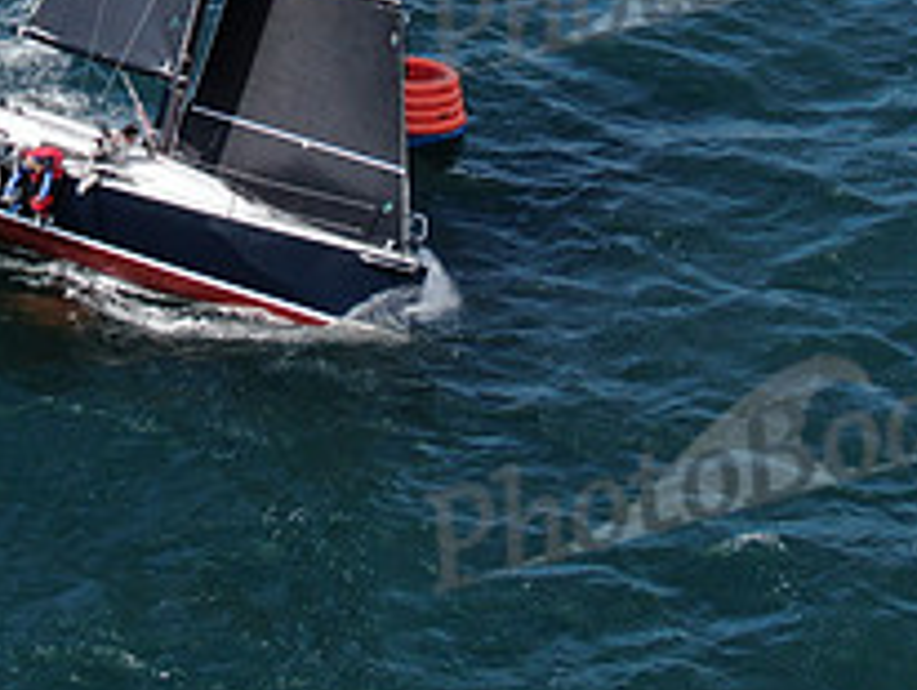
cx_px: 169
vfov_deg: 10.7
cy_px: -238
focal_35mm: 135
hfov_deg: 14.5
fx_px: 3580
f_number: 3.8
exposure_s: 1/640
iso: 100
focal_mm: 8.6
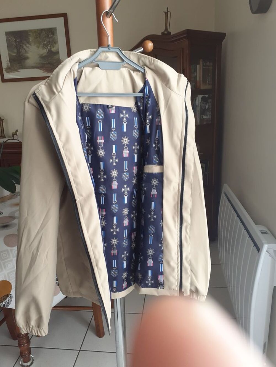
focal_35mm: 27
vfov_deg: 65.3
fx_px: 287
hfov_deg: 51.4
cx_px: 138
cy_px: 184
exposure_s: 1/50
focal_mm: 3.6
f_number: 1.9
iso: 80
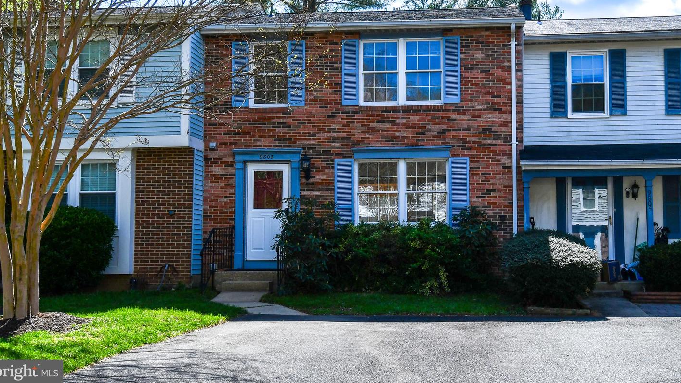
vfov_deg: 36.5
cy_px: 153
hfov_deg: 61.0
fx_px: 578
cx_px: 335
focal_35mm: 32
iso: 100
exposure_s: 1/320
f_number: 9
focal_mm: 20
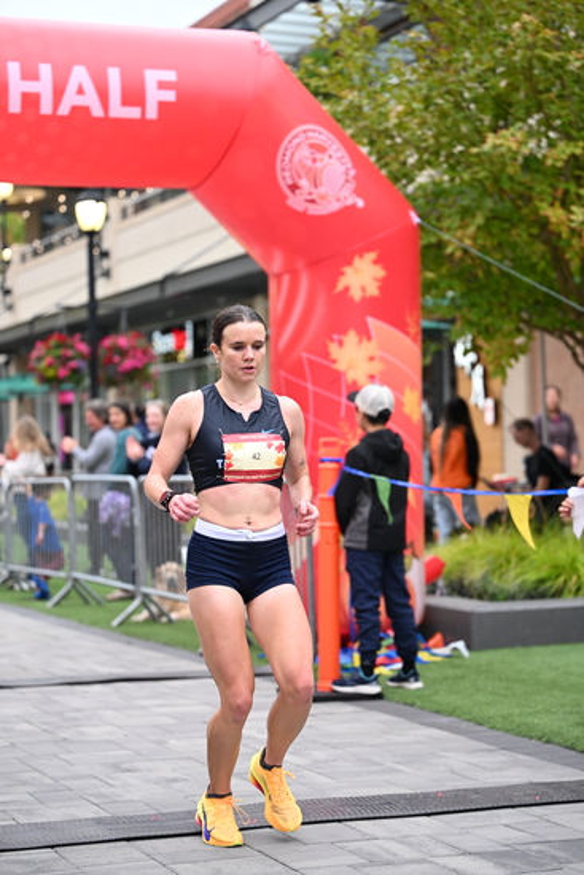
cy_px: 438
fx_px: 1945
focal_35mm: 80
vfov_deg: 25.4
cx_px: 292
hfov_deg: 17.1
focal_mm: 80
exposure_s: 1/1000
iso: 1600
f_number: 2.8
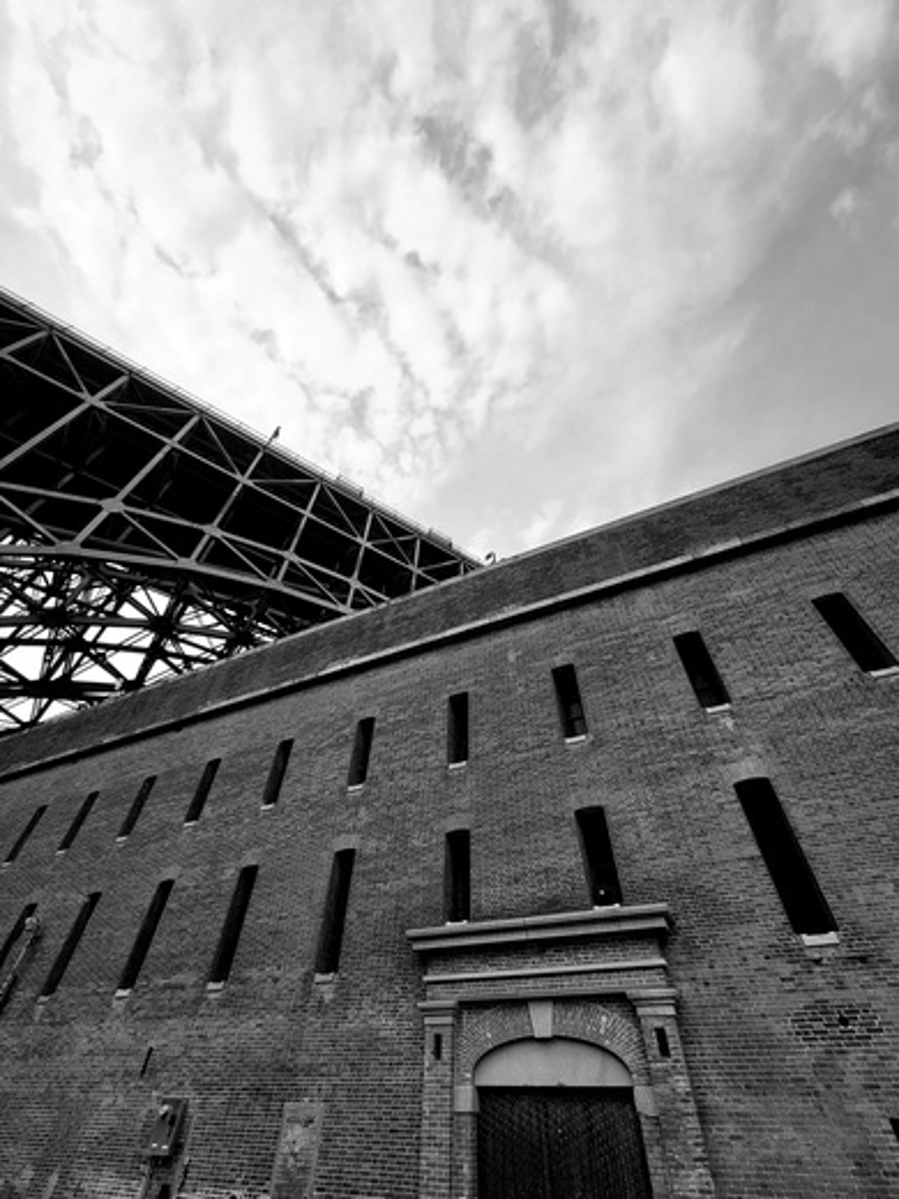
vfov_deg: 106.2
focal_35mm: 13
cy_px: 600
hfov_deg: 89.9
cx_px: 450
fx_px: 450
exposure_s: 1/1667
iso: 50
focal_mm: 2.2
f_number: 2.2
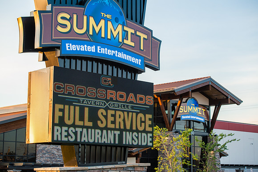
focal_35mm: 70
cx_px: 129
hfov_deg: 28.8
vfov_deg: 19.5
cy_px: 86
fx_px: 502
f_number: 5
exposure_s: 1/320
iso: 800
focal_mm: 70
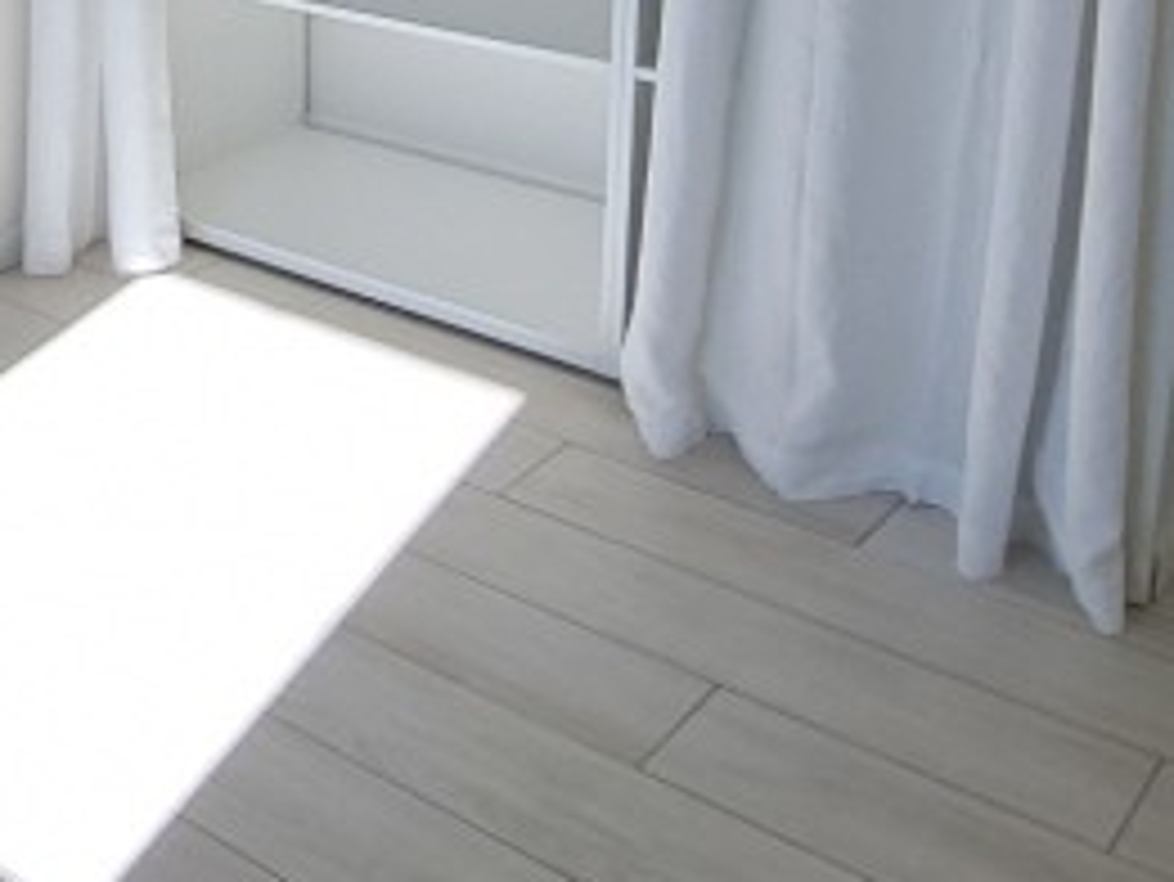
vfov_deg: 26.4
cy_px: -81
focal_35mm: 51
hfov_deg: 34.0
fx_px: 1730
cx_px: -13
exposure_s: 1/377
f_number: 2.2
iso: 50
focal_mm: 1.74
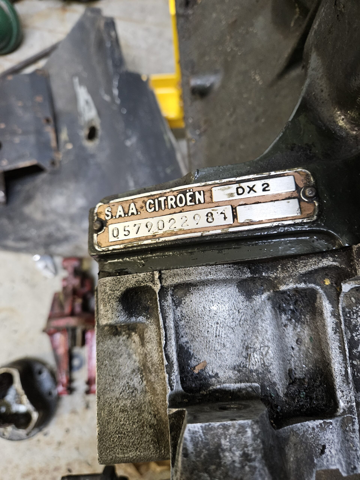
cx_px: 180
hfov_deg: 58.9
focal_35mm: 23
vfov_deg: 73.9
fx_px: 319
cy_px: 240
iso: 500
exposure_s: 1/30
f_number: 1.8
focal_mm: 5.4
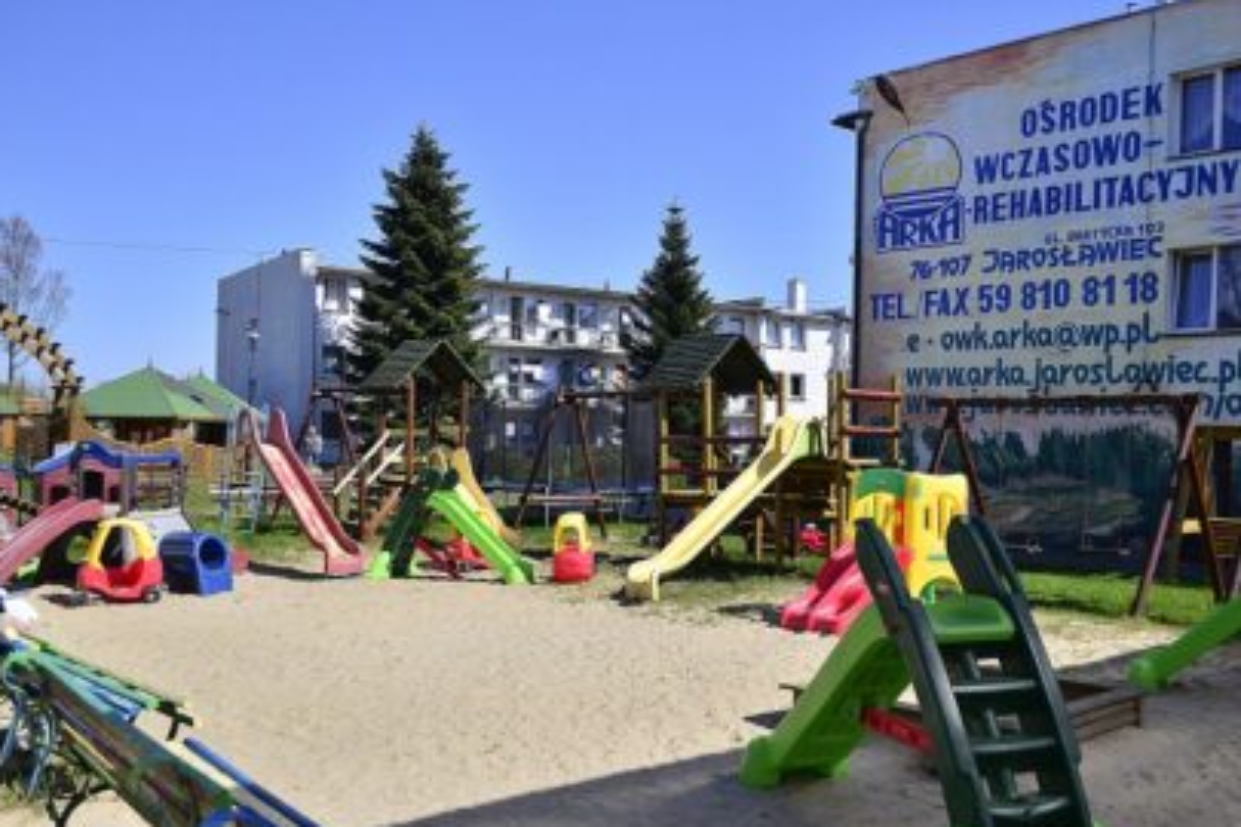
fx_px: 1034
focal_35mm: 30
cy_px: 432
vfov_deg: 43.6
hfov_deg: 61.9
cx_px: 656
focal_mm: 18
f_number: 3.5
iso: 100
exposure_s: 1/1250
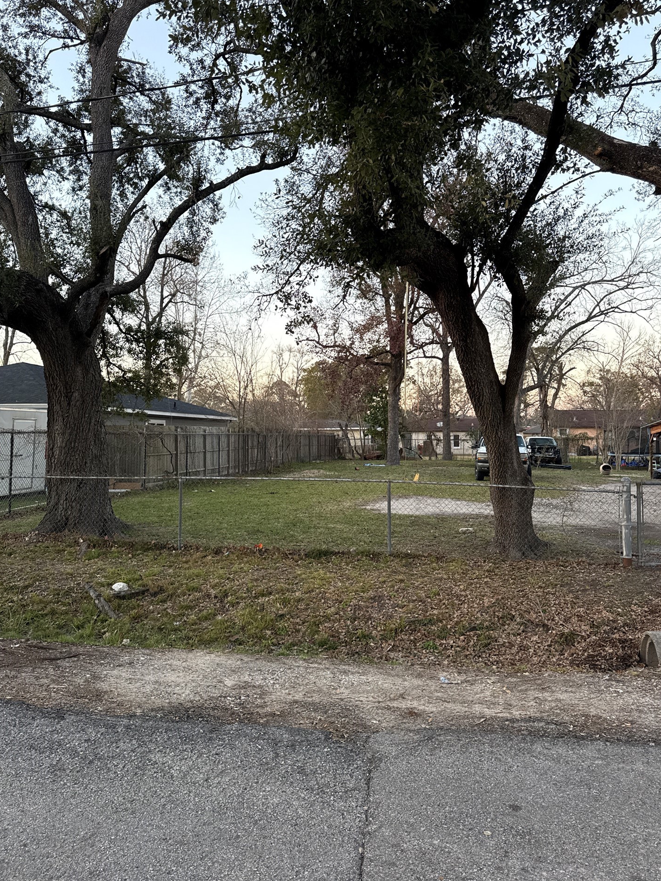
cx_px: 324
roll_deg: -0.5
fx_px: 662
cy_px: 416
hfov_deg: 53.1
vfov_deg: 67.2
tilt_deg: +2.4
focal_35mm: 26
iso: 125
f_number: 1.78
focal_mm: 6.76
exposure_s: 1/121
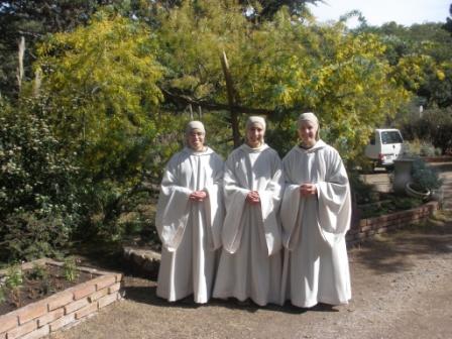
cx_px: 226
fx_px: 470
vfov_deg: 39.7
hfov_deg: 51.4
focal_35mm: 36
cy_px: 170
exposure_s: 1/200
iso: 64
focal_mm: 6.3
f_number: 5.6
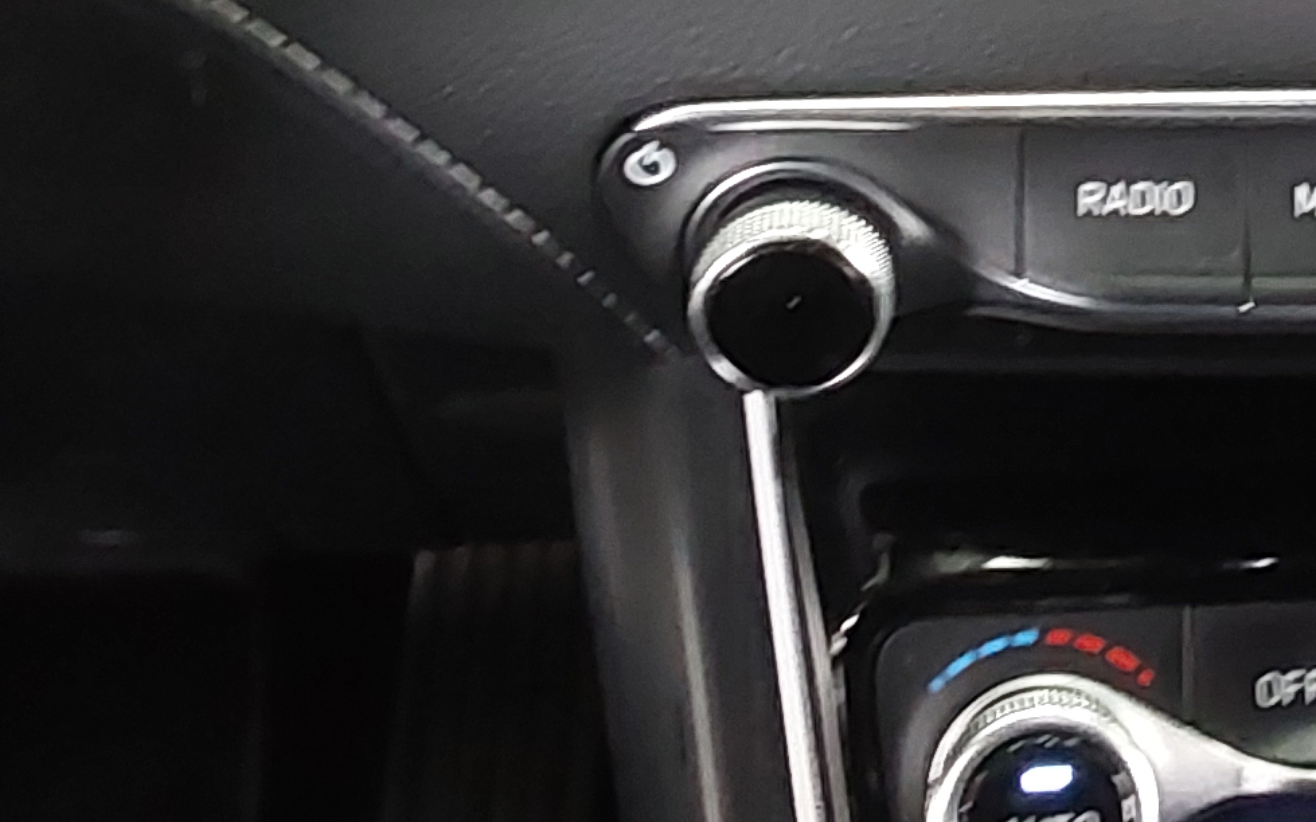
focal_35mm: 99
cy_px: -447
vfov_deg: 12.5
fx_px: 3551
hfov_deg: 20.0
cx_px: 1471
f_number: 1.9
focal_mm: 2.91
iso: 400
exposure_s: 1/24
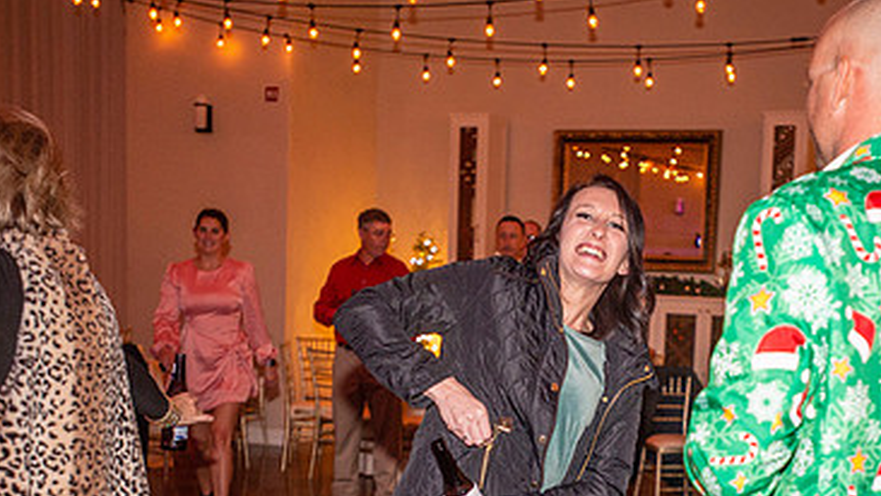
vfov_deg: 20.4
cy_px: 424
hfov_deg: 35.7
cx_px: 568
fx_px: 1355
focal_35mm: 58
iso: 1600
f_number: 2.8
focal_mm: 35
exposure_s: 1/60
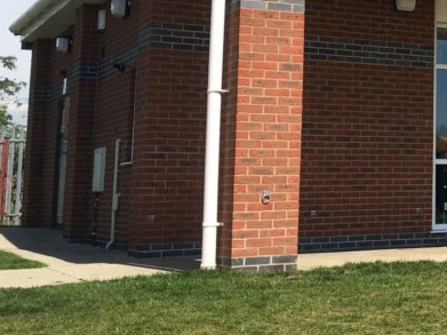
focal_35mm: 76
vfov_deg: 19.1
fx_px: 981
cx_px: 553
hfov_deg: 23.2
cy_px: 48
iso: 25
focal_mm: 4.15
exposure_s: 1/1748
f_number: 2.2
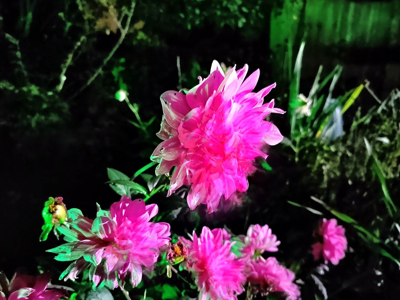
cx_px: 200
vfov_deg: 58.9
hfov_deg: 73.9
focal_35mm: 23
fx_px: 266
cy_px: 150
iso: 6400
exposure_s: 1/10
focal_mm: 5.52
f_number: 1.9
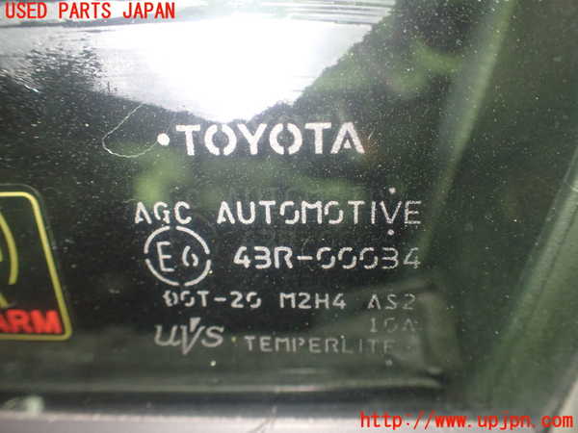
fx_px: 501
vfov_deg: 46.8
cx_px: 289
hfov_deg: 60.0
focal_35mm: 30
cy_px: 216
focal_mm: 5.4
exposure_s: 1/25
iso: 800
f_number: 2.3
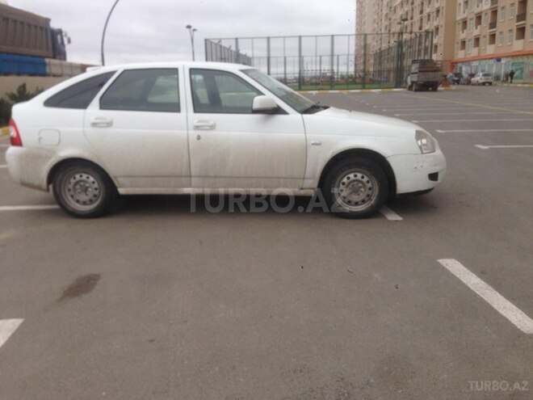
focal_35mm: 33
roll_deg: +1.1
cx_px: 266
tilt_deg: -14.2
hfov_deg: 55.4
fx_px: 508
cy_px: 200
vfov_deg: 42.9
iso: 50
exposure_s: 1/347
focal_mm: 4.12
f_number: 2.4
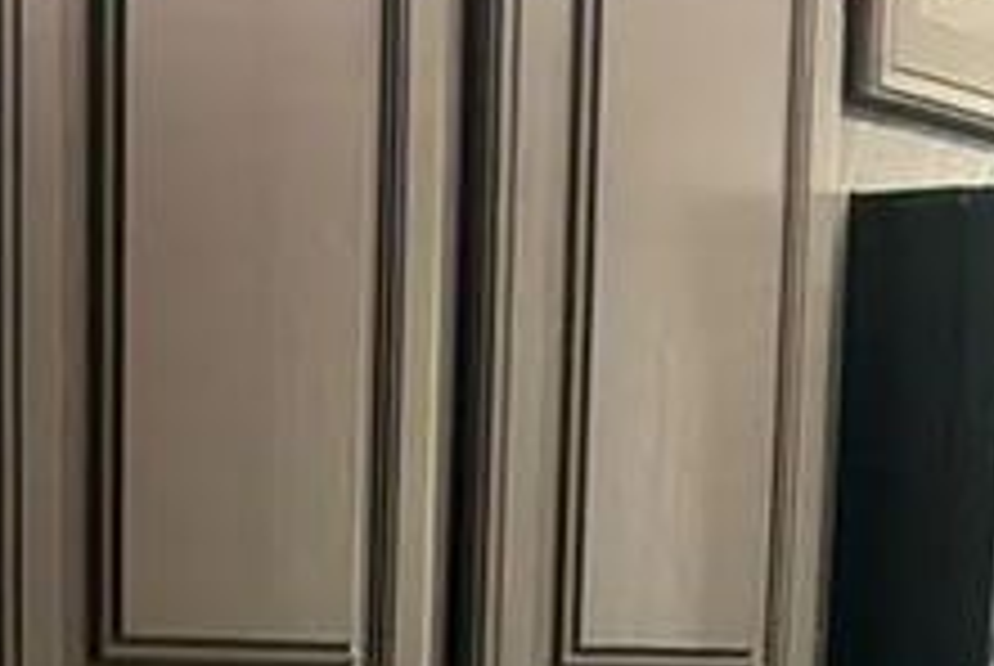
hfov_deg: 13.1
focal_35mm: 154
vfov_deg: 7.9
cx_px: -49
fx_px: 4258
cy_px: 1924
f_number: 1.78
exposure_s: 1/60
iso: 125
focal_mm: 6.76
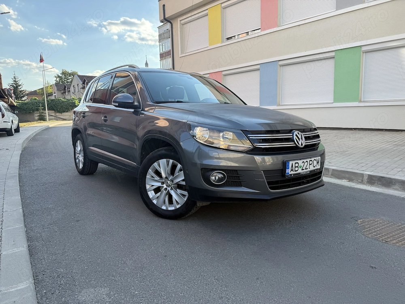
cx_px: 202
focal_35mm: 24
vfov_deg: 56.8
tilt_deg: -7.9
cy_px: 152
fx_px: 281
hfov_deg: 71.6
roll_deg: +1.4
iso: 80
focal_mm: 6.76
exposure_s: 1/796
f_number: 1.78
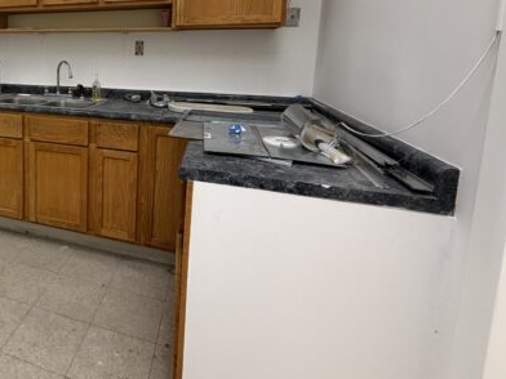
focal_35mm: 25
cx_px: 65
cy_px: 96
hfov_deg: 60.4
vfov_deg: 52.5
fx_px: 365
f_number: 2.2
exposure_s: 1/60
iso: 200
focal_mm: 2.22
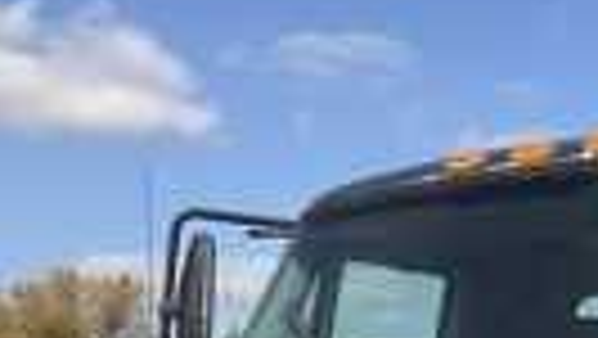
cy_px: 536
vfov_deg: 12.1
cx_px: 531
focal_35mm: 95
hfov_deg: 22.0
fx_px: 1507
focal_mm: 3
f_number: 1.8
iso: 25
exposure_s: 1/1675
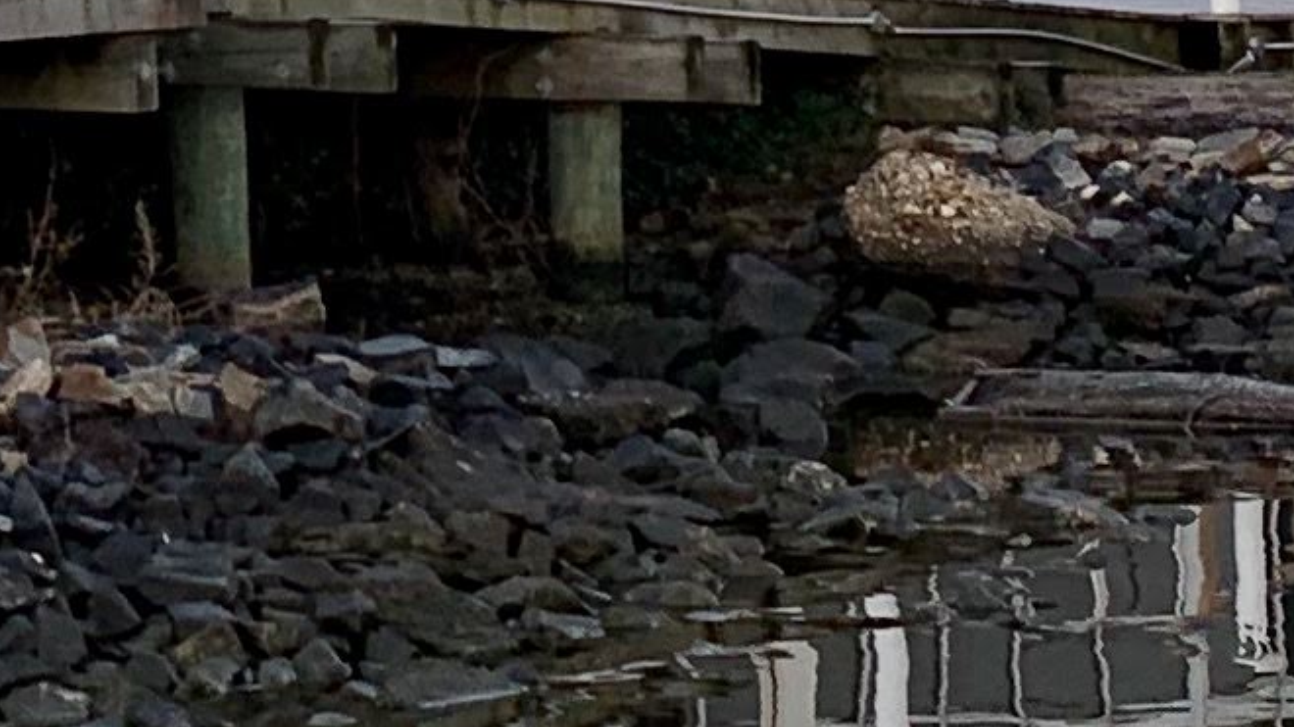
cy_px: -788
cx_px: -265
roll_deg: +0.6
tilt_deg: +6.1
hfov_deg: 12.2
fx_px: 5935
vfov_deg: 6.8
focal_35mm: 173
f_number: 1.8
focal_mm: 4.25
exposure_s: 1/181
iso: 25
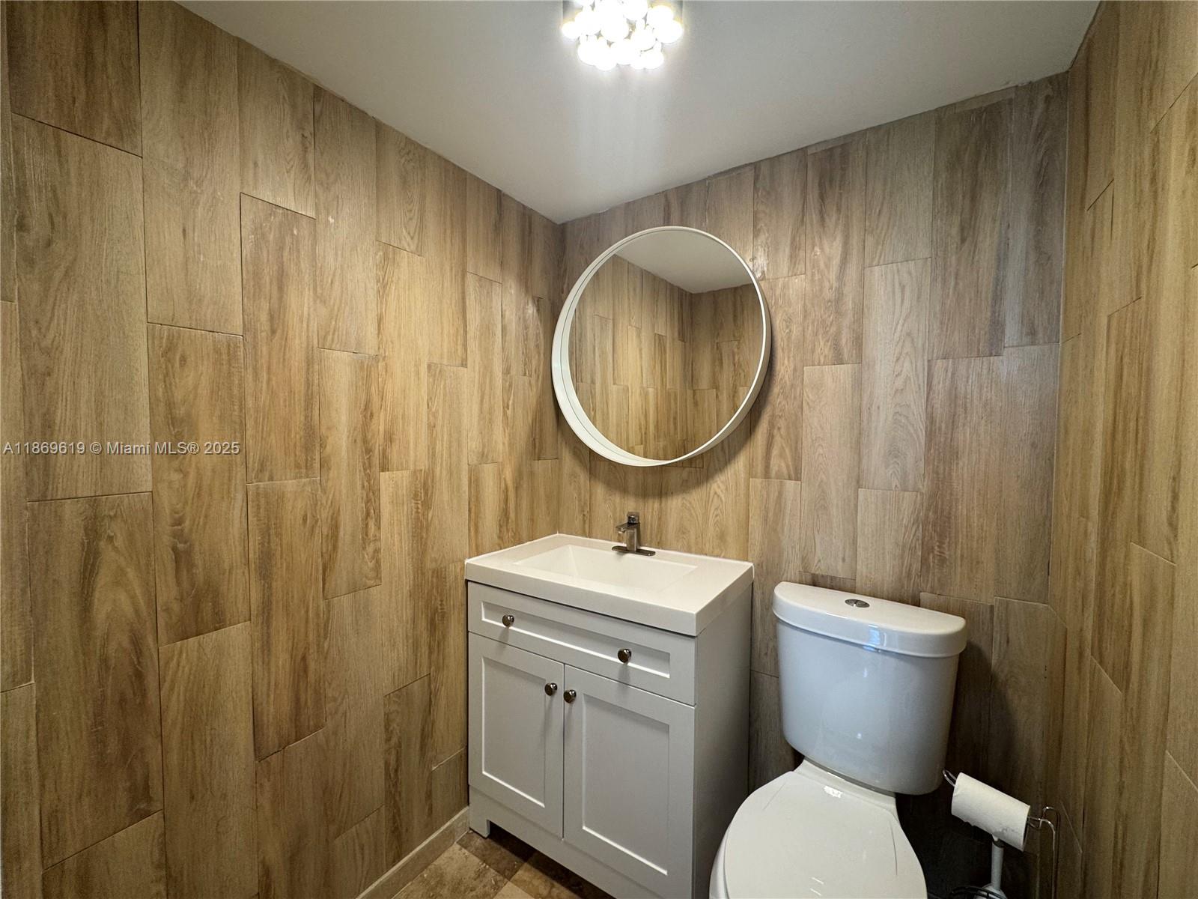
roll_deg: -0.2
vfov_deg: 85.7
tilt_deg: -3.6
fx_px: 485
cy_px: 450
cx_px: 599
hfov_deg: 102.1
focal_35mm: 14
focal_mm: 2.22
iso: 160
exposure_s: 1/60
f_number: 2.2
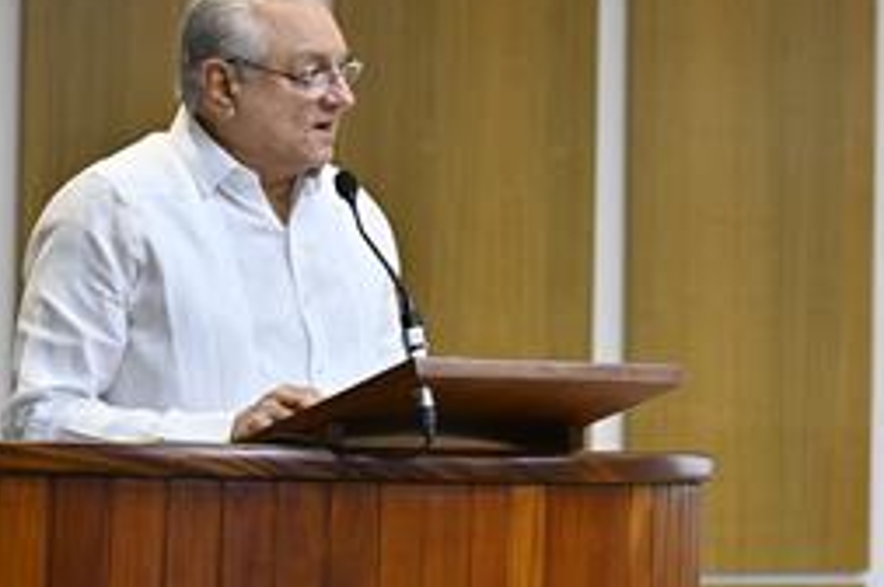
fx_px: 4512
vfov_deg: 7.4
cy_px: 360
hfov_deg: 11.0
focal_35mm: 184
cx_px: 1046
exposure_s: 1/160
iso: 640
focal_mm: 70
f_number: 3.5
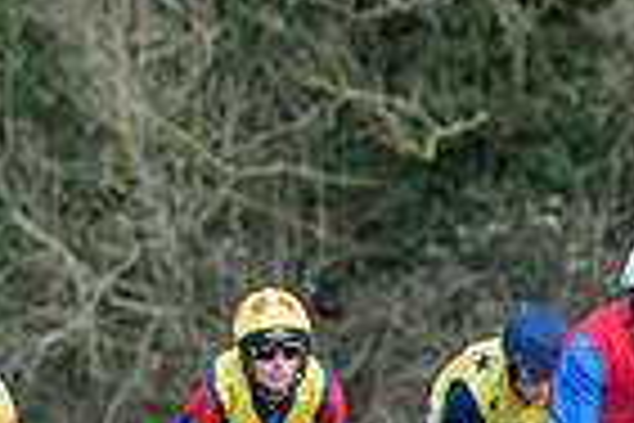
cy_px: 585
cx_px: 901
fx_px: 17592
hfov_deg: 2.1
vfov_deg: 1.4
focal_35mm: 999
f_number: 4
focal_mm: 159
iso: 800
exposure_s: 1/1000
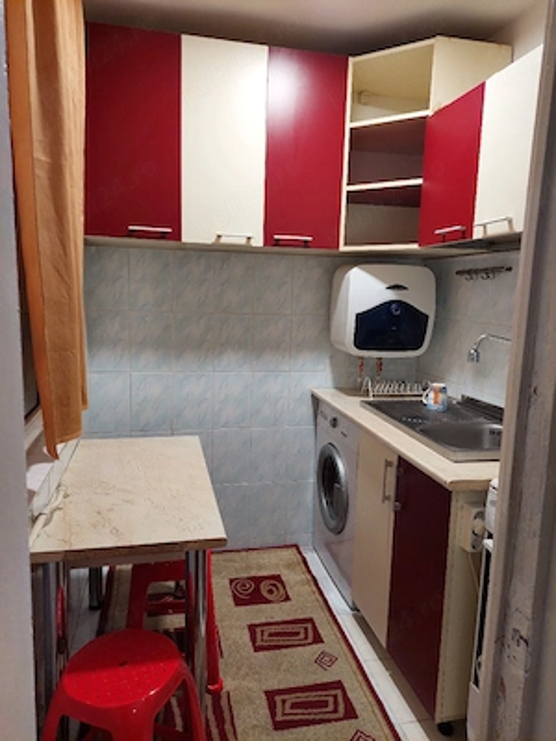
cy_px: 370
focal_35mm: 24
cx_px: 278
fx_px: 514
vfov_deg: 71.6
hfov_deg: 56.8
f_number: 1.8
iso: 200
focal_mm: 5.23
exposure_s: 1/50
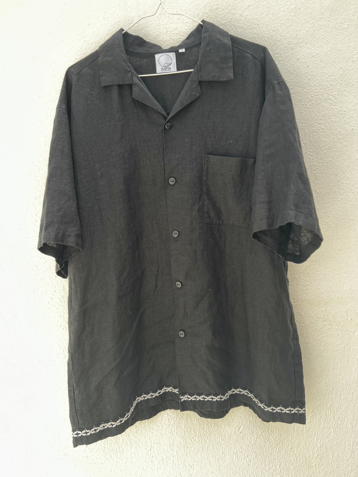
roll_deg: +3.4
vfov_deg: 67.3
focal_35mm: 26
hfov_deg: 53.1
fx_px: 359
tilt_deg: -5.1
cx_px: 179
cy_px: 238
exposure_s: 1/203
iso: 50
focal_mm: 5.7
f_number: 1.5
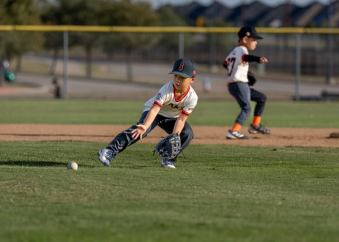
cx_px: 174
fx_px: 2719
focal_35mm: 282
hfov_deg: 7.1
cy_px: 126
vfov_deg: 5.1
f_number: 2.8
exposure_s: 1/2500
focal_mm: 163
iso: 100
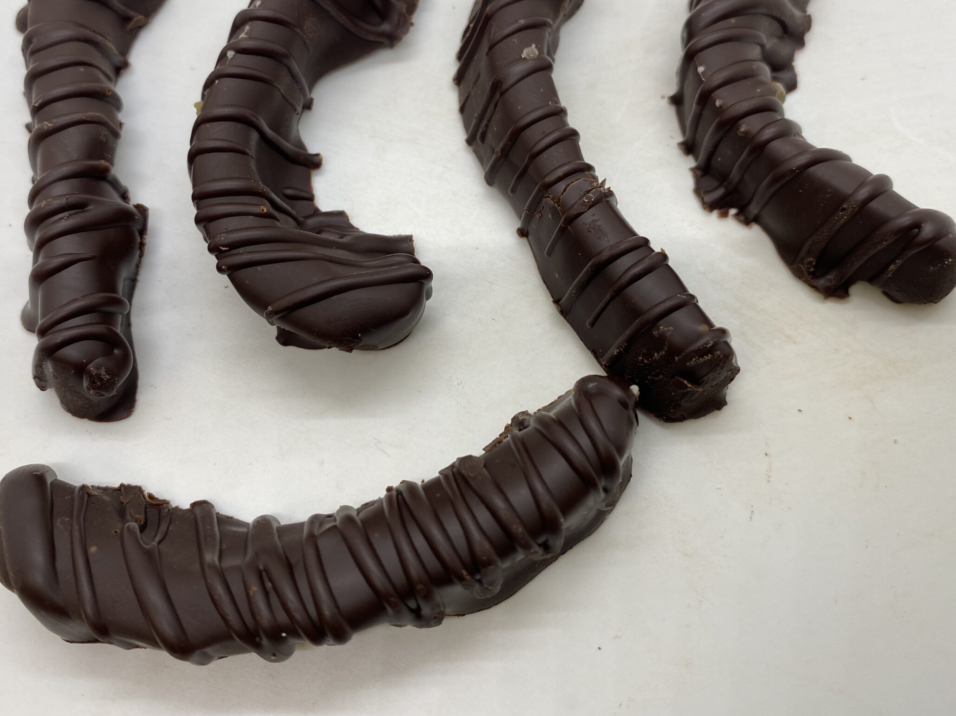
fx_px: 856
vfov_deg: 45.2
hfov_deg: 58.4
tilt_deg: -68.7
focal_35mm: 31
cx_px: 482
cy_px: 285
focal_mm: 4.25
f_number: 1.8
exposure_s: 1/114
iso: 32
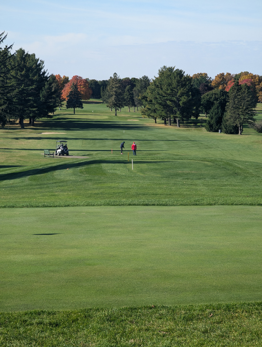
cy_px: 174
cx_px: 131
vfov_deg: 18.5
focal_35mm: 106
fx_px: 1067
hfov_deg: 14.0
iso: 38
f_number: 3.5
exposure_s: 1/338
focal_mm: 19
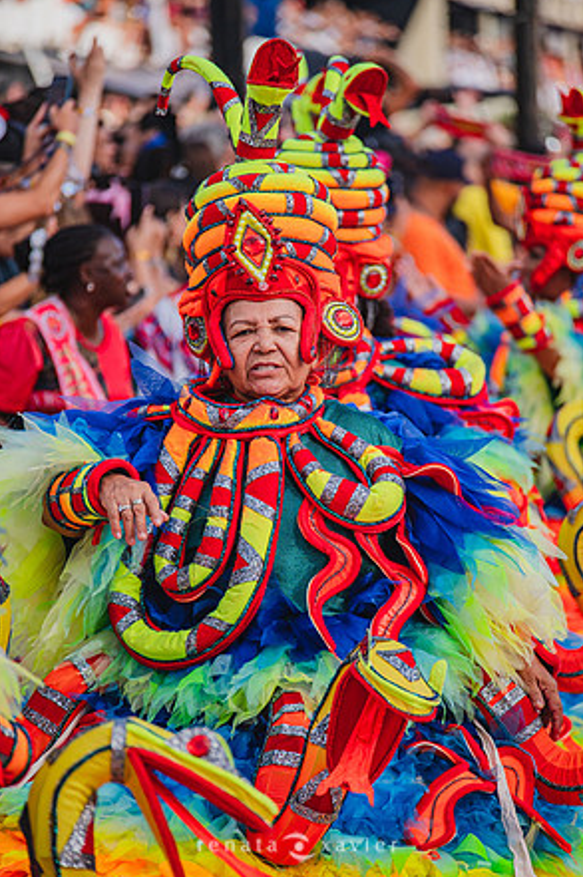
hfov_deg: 4.5
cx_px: 293
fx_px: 7450
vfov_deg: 6.7
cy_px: 434
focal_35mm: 306
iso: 640
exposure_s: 1/1600
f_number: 5.6
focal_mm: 300
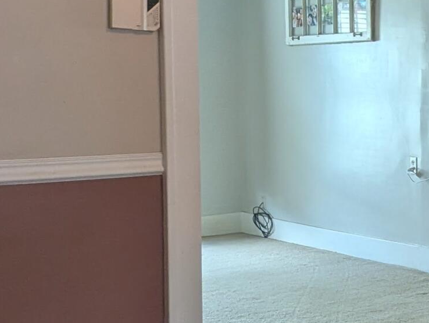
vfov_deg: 22.6
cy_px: 138
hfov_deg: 26.2
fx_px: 807
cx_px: 526
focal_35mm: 65
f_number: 2.2
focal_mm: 2.35
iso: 65
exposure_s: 1/24
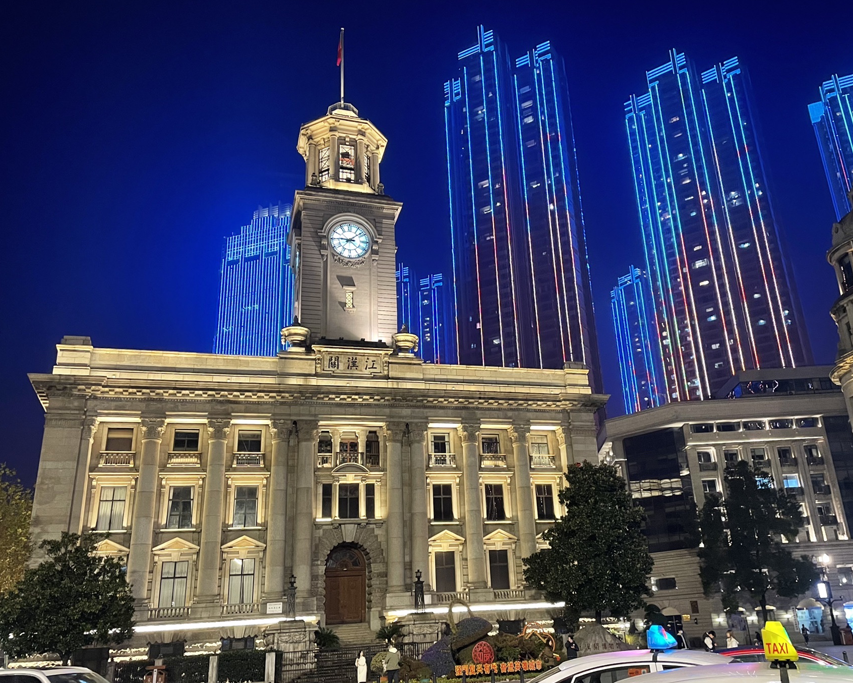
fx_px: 757
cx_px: 478
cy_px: 351
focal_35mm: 30
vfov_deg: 48.5
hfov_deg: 58.6
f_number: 1.6
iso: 400
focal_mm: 4.2
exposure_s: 1/33
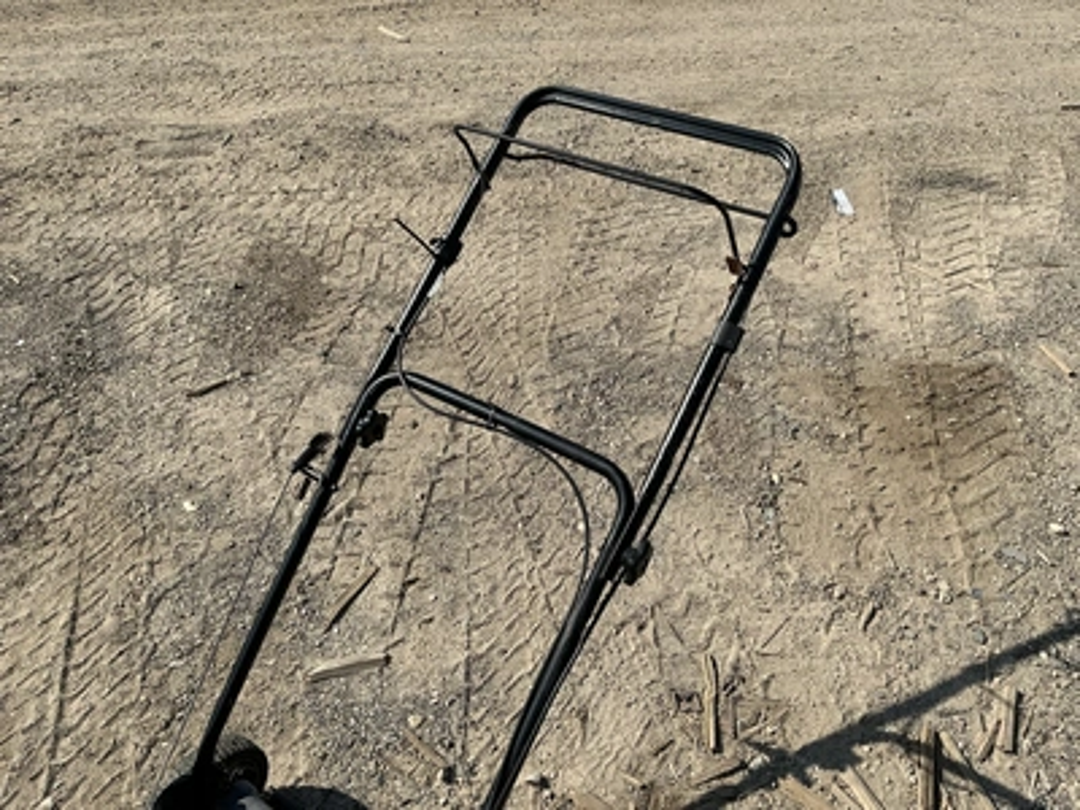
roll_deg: +0.2
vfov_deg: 49.7
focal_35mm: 28
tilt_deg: -38.5
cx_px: 540
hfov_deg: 63.4
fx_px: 874
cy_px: 405
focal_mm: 3
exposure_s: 1/2141
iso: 25
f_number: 1.8
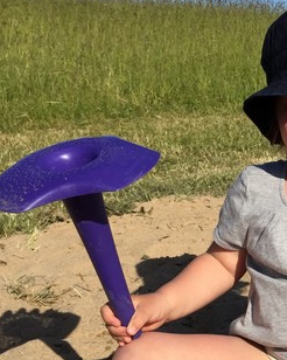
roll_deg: +1.7
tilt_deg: -8.5
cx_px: 446
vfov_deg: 25.3
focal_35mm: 75
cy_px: 234
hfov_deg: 18.0
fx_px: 797
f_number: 2.2
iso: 32
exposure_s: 1/2639
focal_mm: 4.15
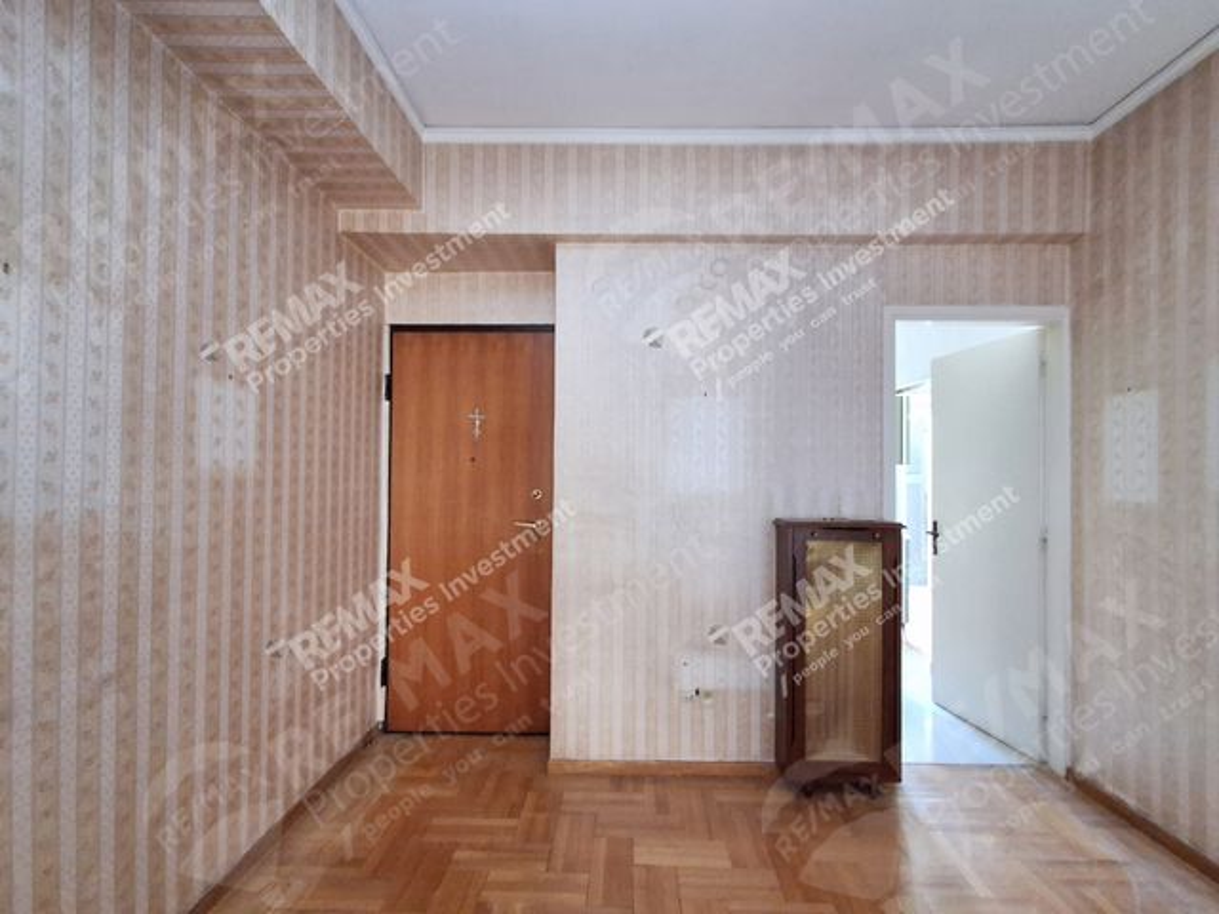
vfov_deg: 78.1
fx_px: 563
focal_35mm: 16
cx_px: 610
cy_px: 457
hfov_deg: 94.5
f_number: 2.2
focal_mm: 1.64
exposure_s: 1/25
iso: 500
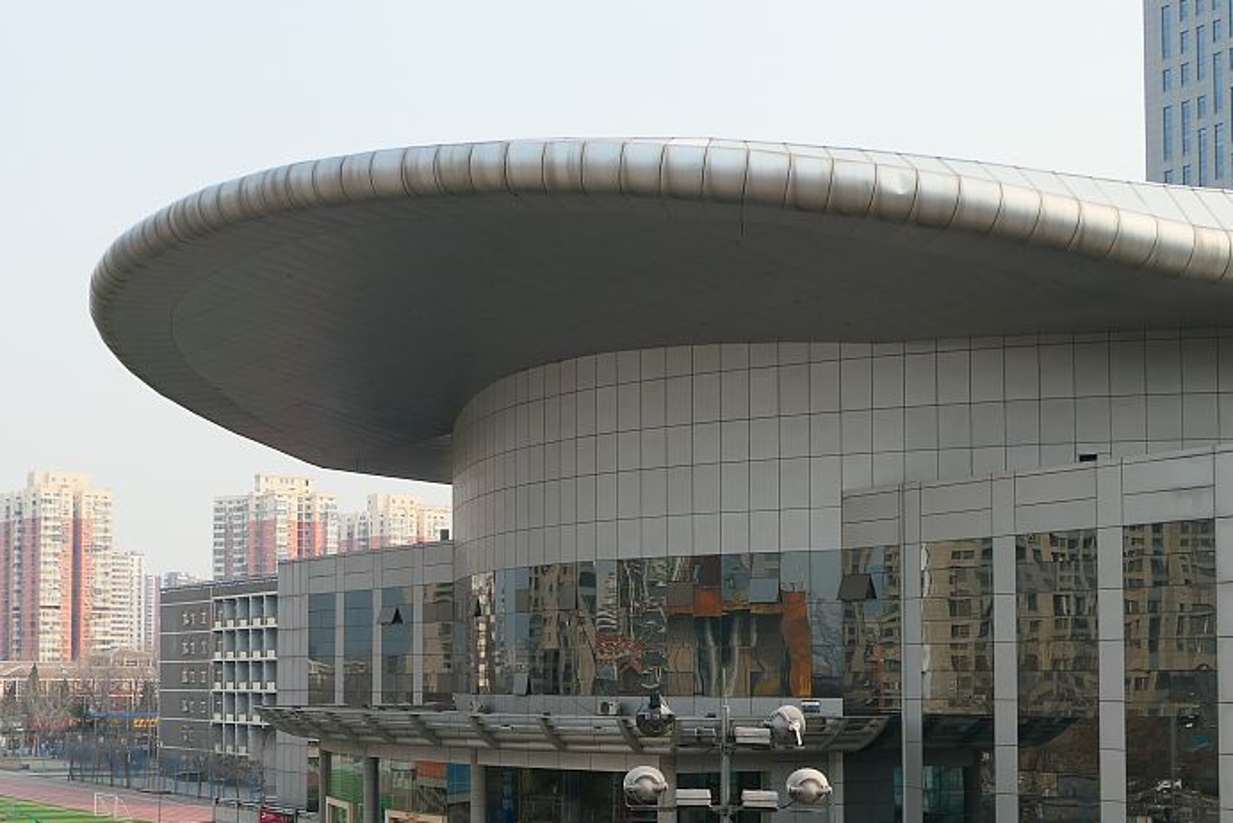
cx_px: 365
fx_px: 1782
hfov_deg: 37.6
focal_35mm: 52
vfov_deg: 25.8
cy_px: 593
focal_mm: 11
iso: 125
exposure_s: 1/1600
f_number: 2.8
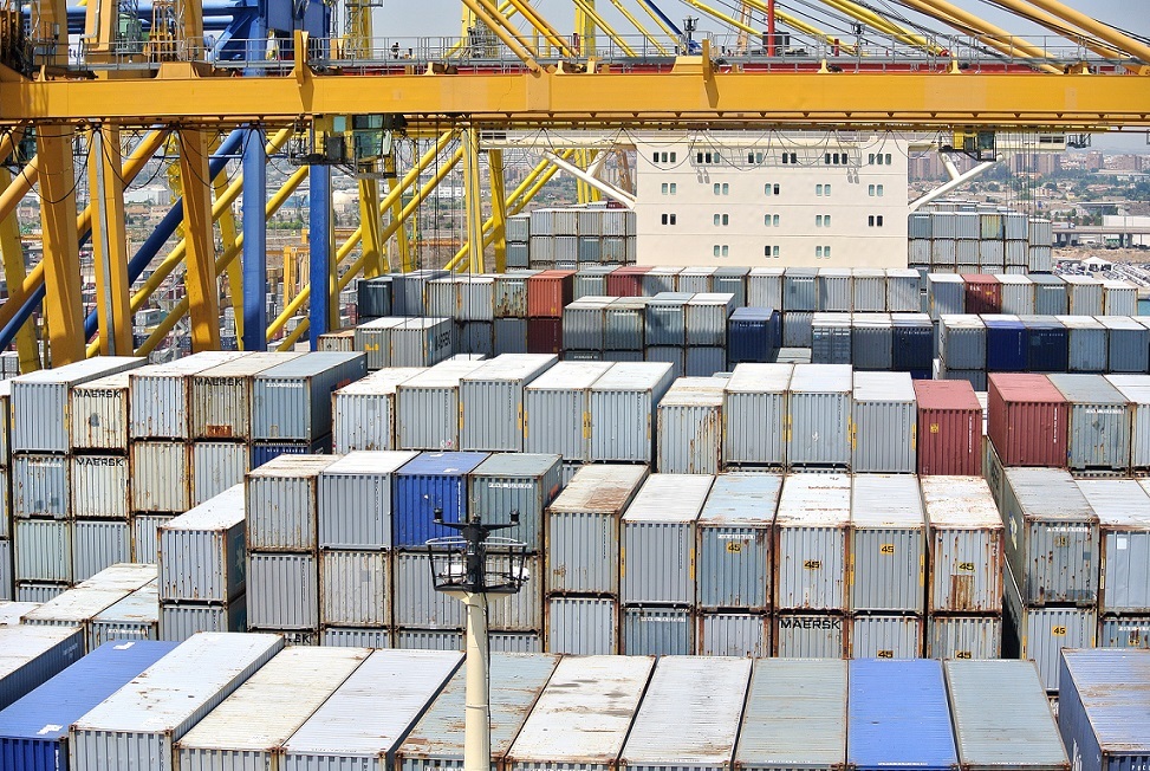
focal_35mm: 81
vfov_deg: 16.9
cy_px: 386
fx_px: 2591
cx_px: 575
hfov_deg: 25.0
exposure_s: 1/1000
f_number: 5
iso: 100
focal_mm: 30
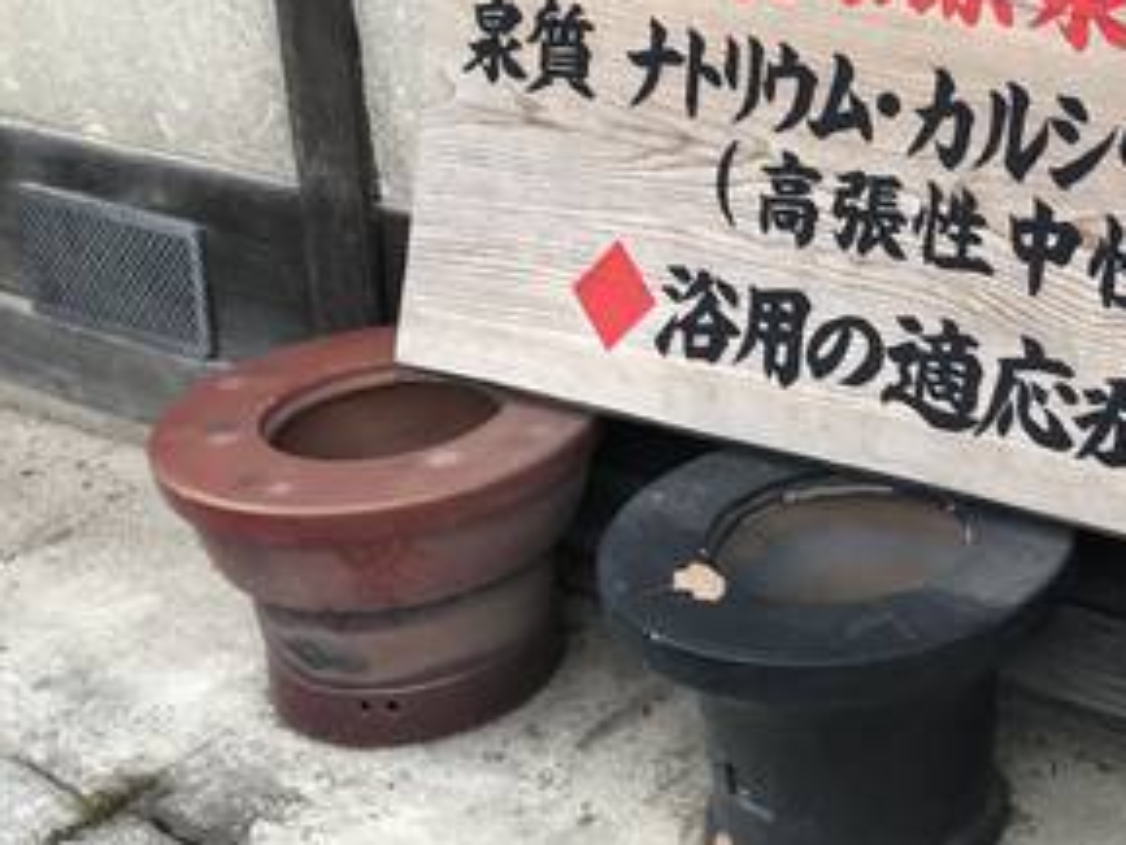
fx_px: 2018
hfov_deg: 29.5
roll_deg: +1.5
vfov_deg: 23.5
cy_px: 234
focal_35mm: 62
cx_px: 1079
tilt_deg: -18.8
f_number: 1.8
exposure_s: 1/60
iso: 20
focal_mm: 3.99
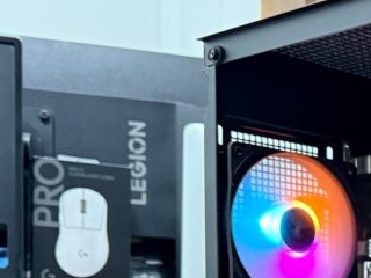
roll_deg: -0.4
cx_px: 561
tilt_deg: -2.6
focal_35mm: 90
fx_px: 965
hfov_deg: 19.0
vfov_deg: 15.5
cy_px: 381
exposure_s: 1/50
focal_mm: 6.76
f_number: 1.78
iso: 640
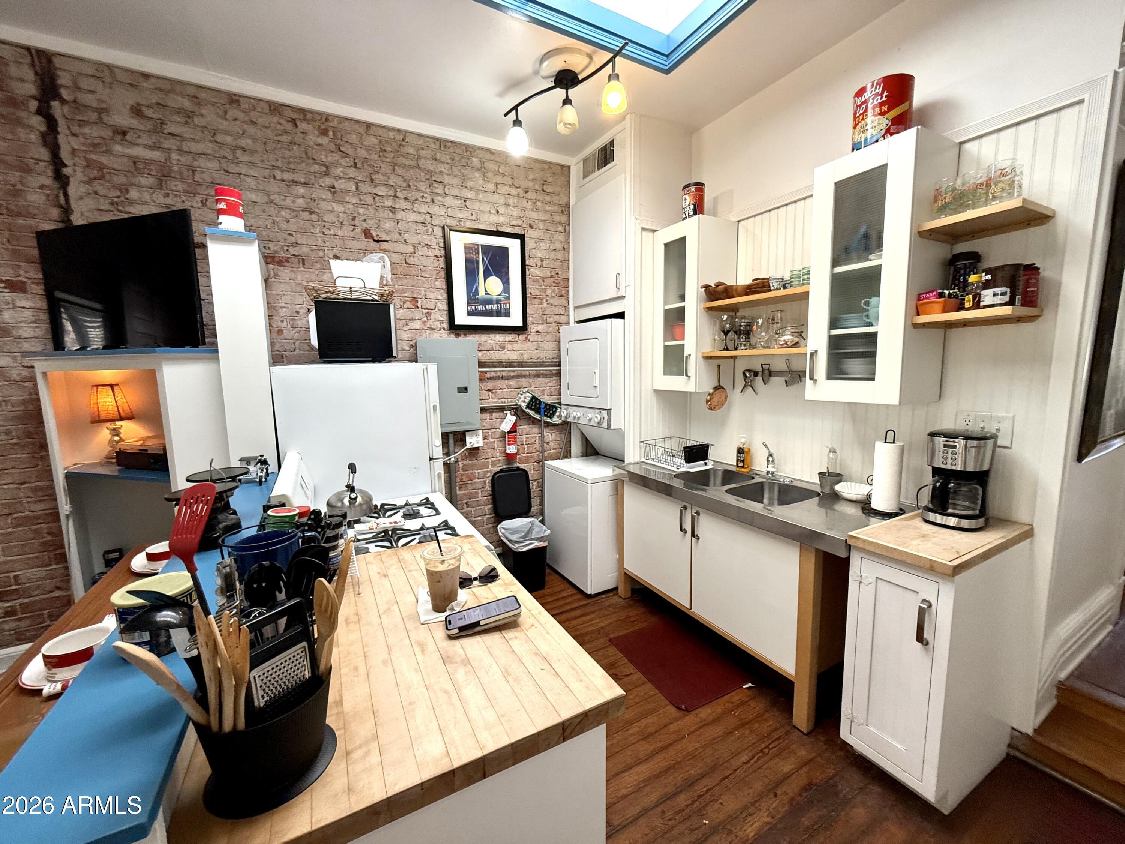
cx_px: 562
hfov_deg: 102.1
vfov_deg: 85.7
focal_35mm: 14
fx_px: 455
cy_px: 422
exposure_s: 1/120
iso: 250
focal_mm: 2.22
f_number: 2.2
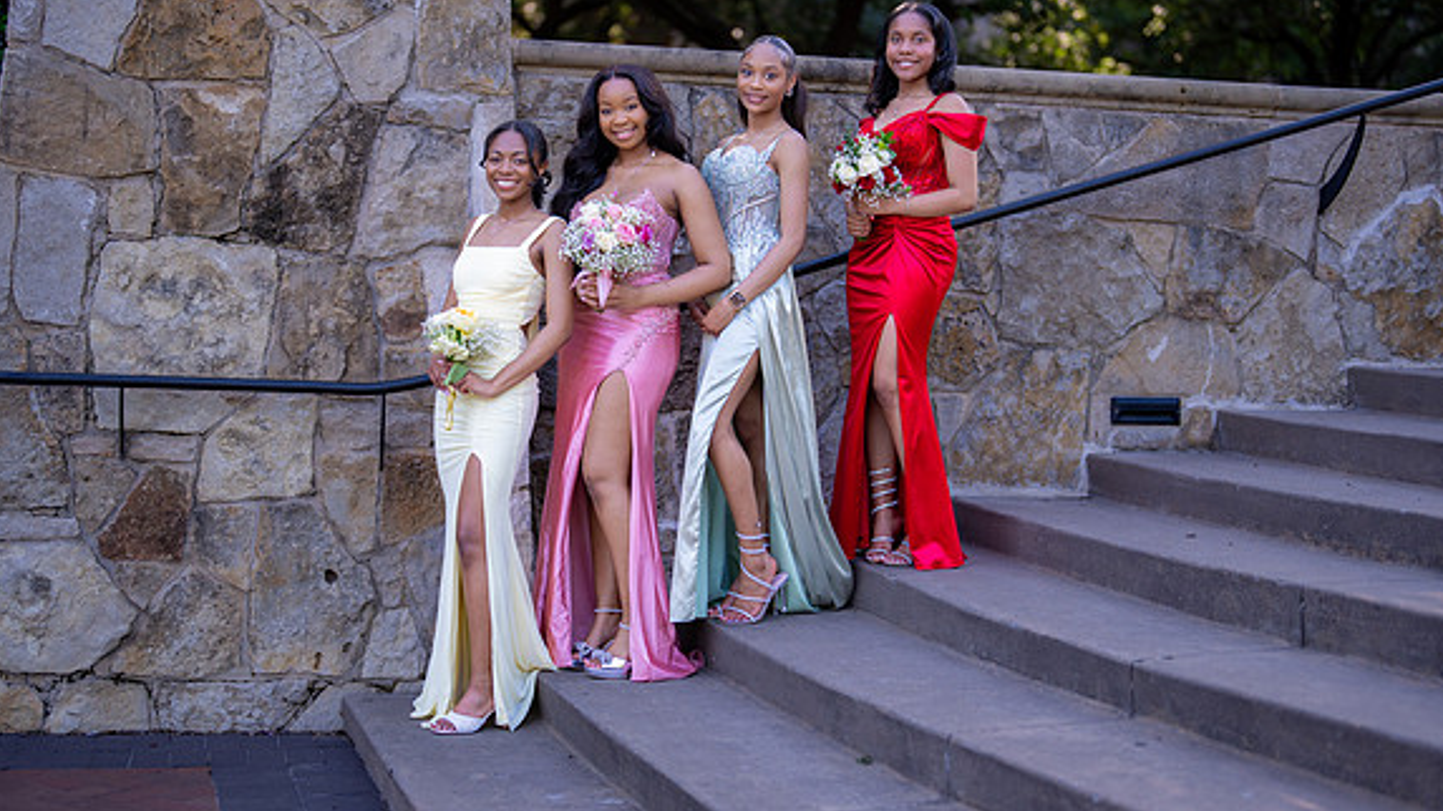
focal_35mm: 57
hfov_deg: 36.6
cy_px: 348
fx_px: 2180
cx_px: 722
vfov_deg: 21.1
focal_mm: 50
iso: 200
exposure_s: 1/1600
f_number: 1.2
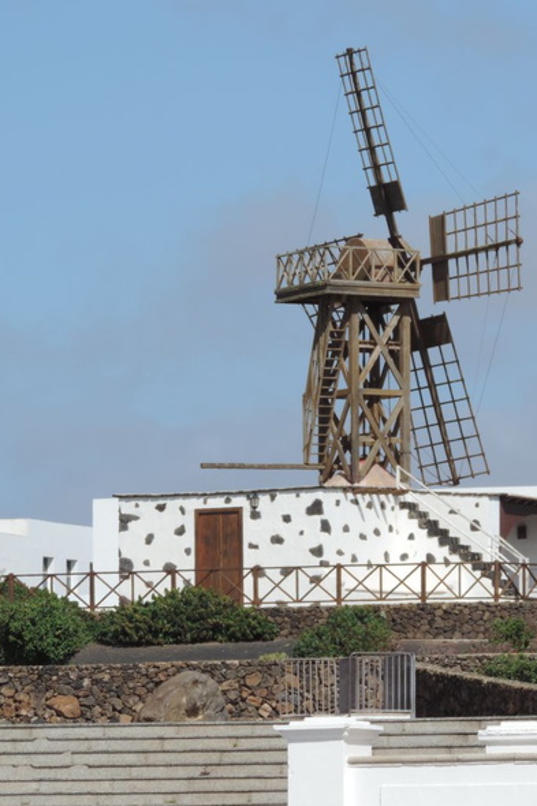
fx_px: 7029
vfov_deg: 6.6
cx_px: 362
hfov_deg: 4.4
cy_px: 404
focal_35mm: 314
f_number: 4.6
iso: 80
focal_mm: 40.1
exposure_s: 1/800
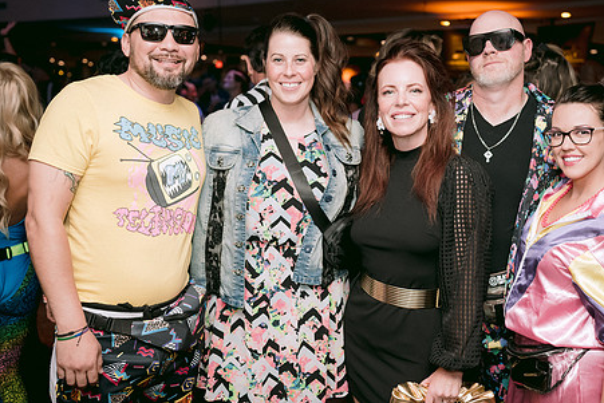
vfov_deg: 29.9
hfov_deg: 43.5
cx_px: 350
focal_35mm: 45
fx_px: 755
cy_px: 189
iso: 1600
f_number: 2.8
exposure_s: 1/160
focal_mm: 35
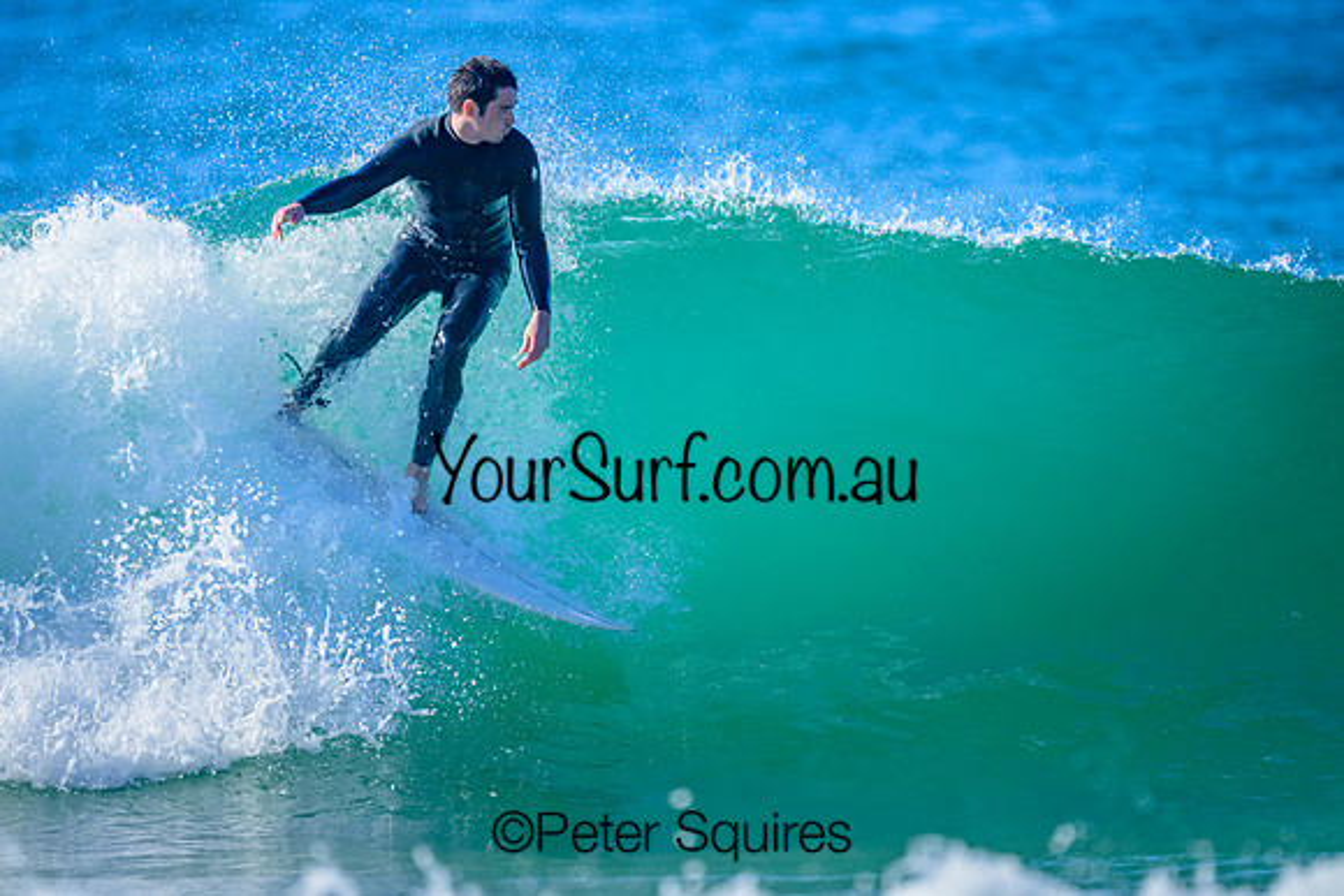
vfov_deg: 1.4
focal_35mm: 1015
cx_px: 585
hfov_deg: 2.0
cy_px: 473
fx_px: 37910
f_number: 6.3
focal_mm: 800
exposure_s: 1/2000
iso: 450
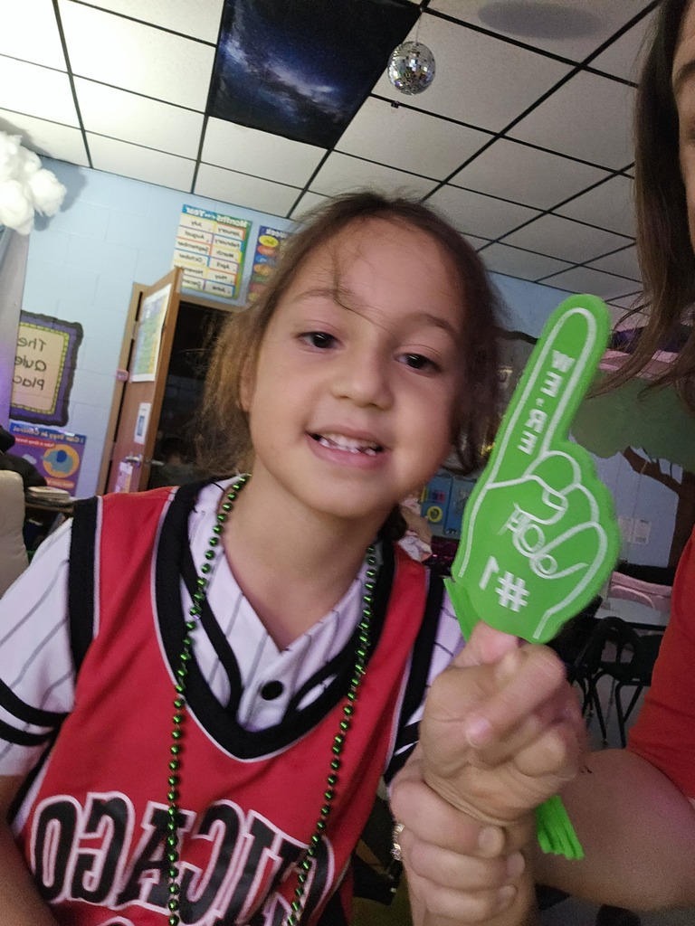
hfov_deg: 54.9
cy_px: 463
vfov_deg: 69.4
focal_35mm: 25
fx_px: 669
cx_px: 348
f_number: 2.2
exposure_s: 1/24
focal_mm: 3.3
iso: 640
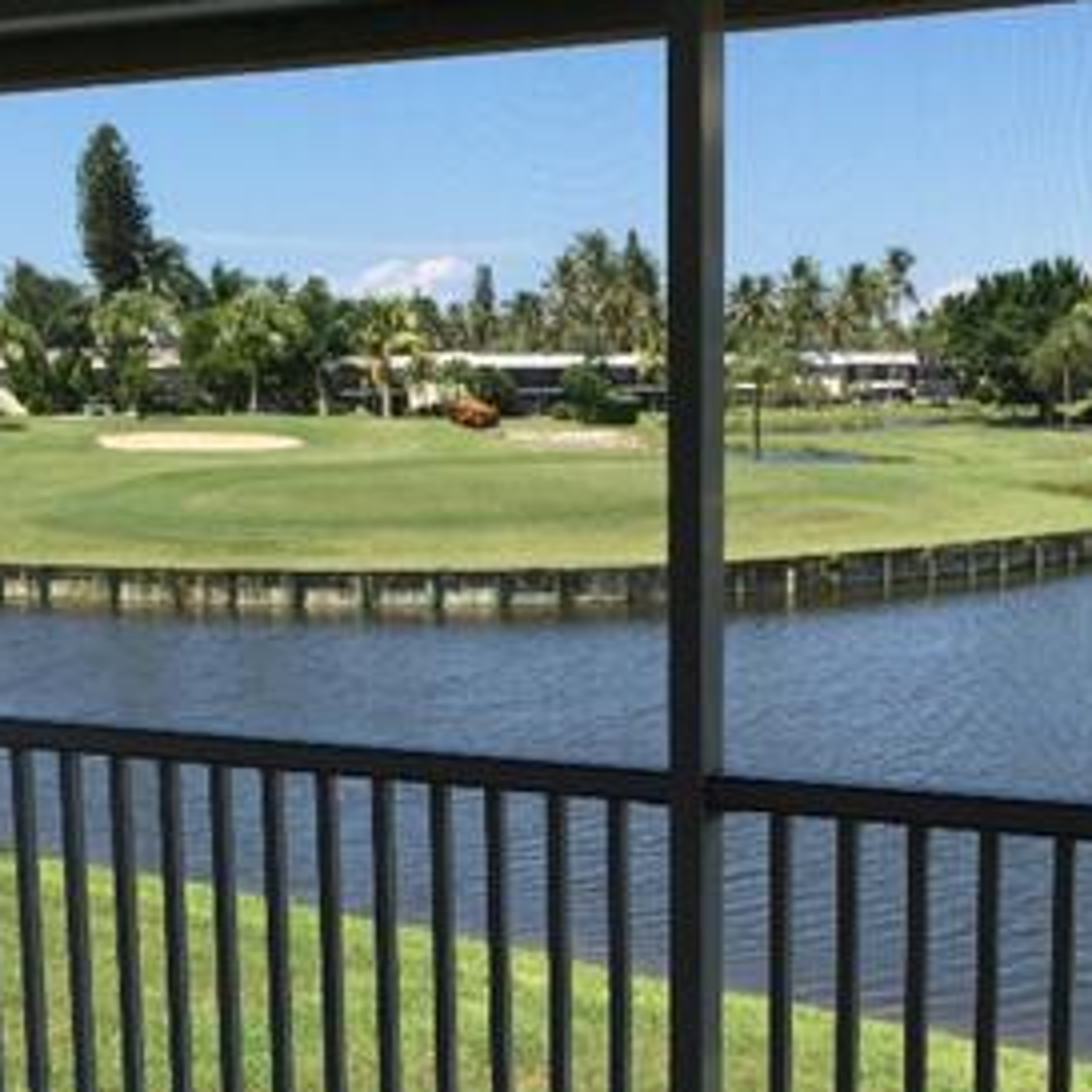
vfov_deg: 28.3
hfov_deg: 28.5
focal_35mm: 60
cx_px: 692
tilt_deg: -11.9
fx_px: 2141
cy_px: 768
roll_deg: -0.1
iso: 32
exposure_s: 1/920
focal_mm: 4.15
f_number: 2.2
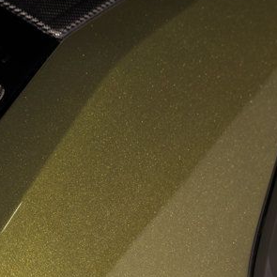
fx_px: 1059
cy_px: 81
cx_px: -124
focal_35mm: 117
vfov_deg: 14.9
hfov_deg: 14.1
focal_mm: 39
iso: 160
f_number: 4
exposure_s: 1/125
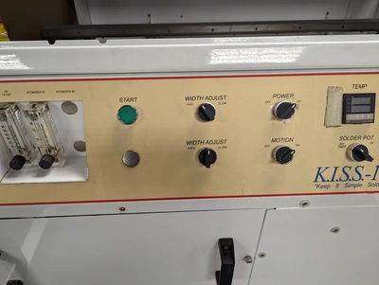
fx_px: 263
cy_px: 142
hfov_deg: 71.5
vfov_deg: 56.9
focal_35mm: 24
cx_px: 190
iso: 89
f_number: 1.85
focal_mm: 6.81
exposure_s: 1/120
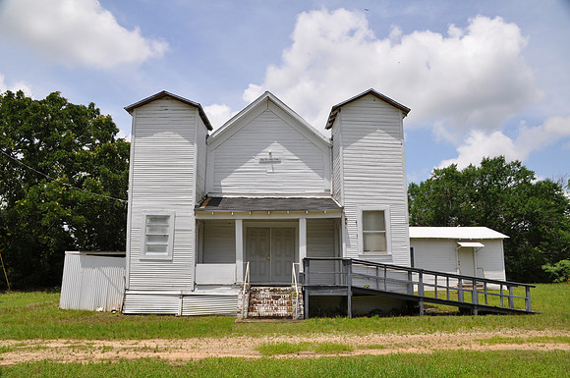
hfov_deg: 67.5
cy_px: 189
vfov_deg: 47.8
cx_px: 285
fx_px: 427
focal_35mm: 27
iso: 200
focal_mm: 18
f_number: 9
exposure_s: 1/320
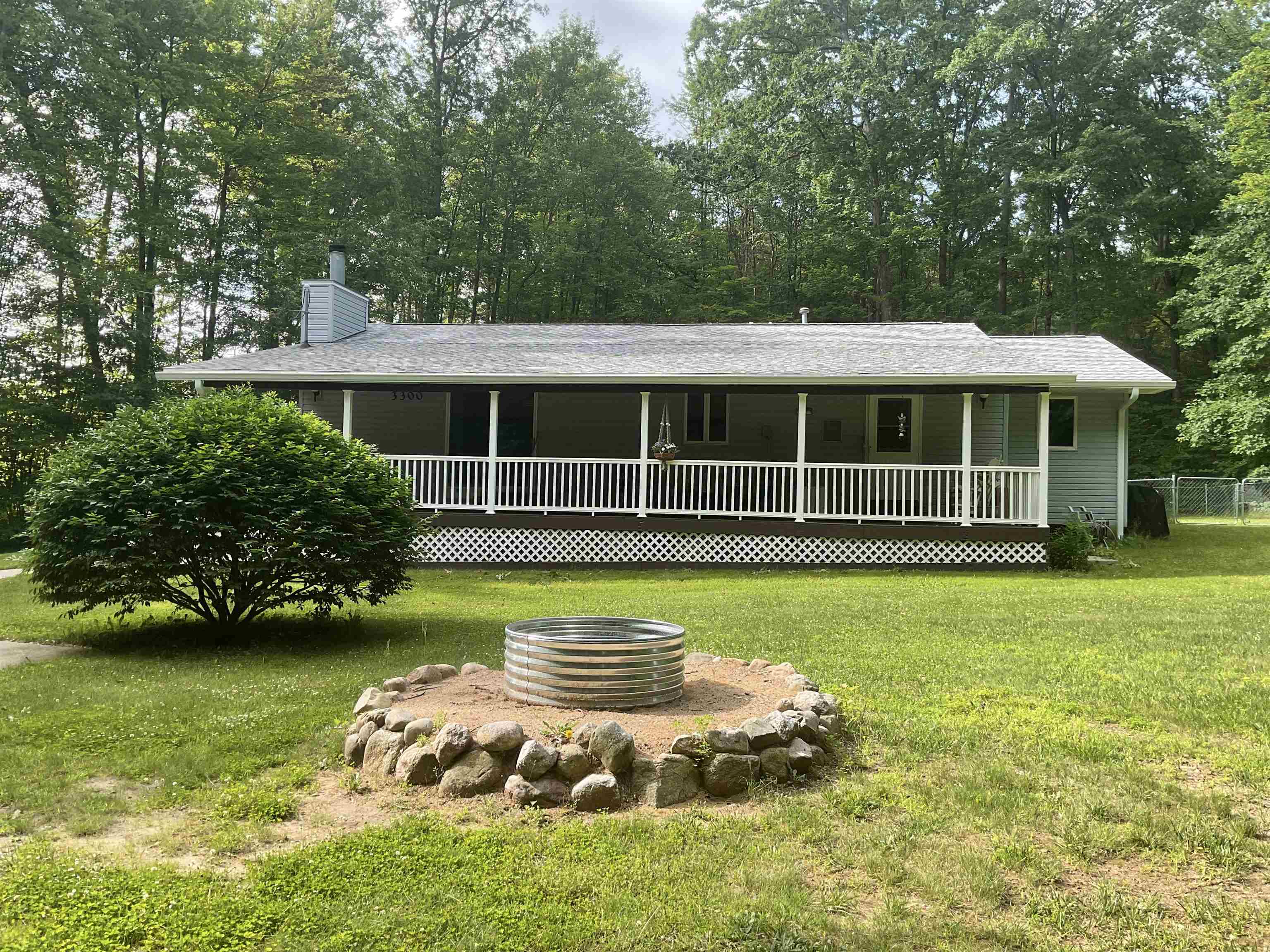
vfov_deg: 48.2
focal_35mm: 29
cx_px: 635
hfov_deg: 61.7
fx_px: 1064
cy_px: 476
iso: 16
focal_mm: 3
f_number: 1.8
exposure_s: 1/435
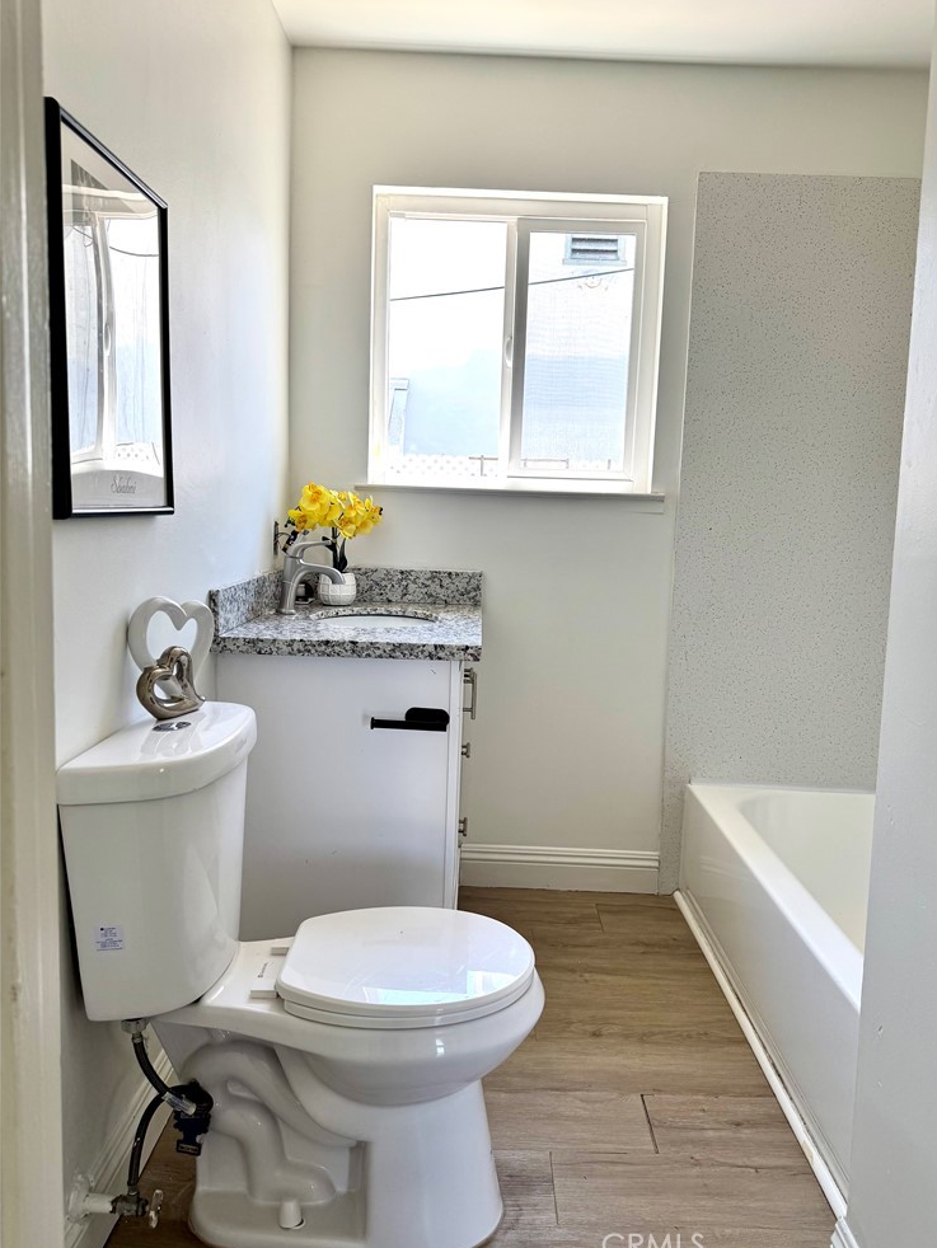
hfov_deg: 54.9
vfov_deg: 69.4
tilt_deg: -6.7
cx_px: 487
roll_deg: -1.3
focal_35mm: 25
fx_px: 902
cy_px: 613
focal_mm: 6.76
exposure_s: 1/224
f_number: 1.78
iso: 80
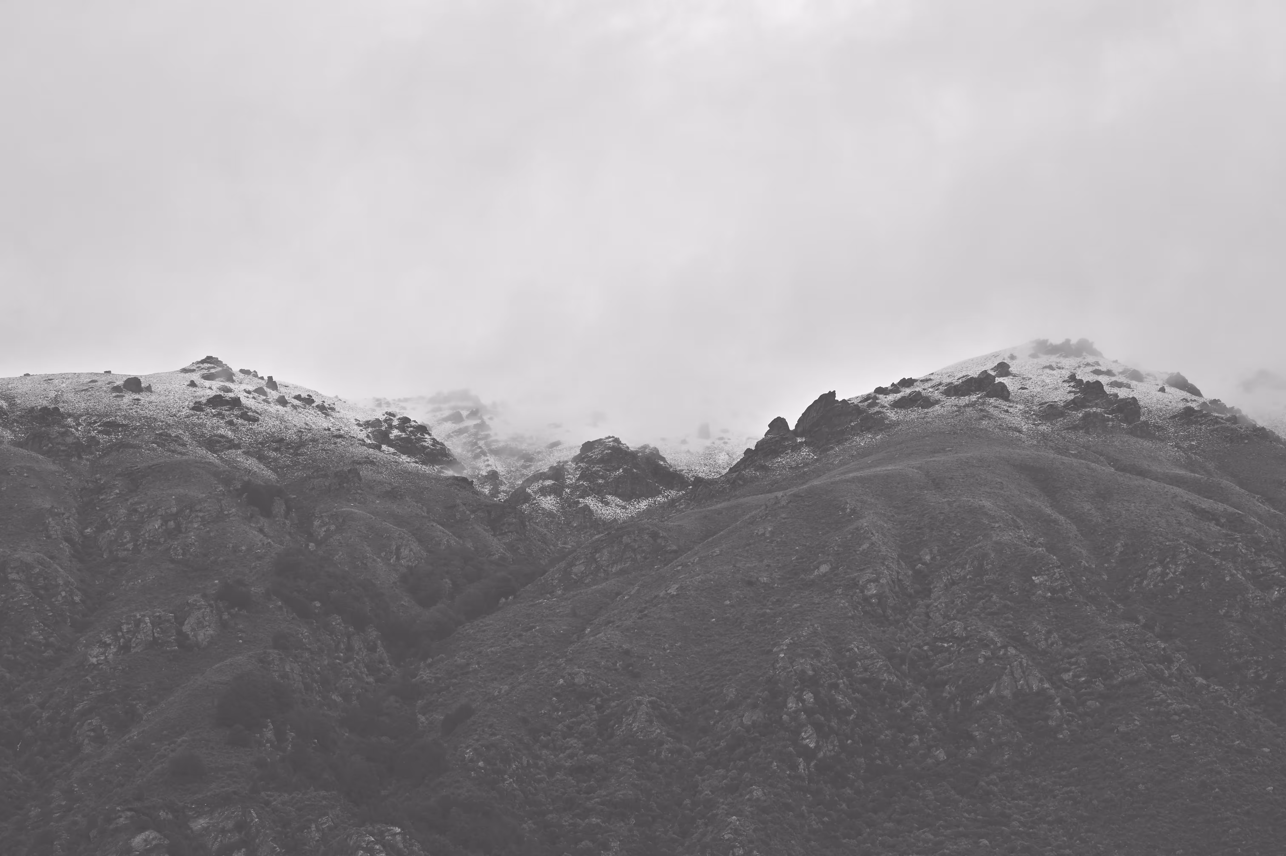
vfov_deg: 20.9
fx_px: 2320
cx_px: 643
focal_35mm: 65
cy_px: 428
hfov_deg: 31.0
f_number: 14
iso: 100
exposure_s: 1/80
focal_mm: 65
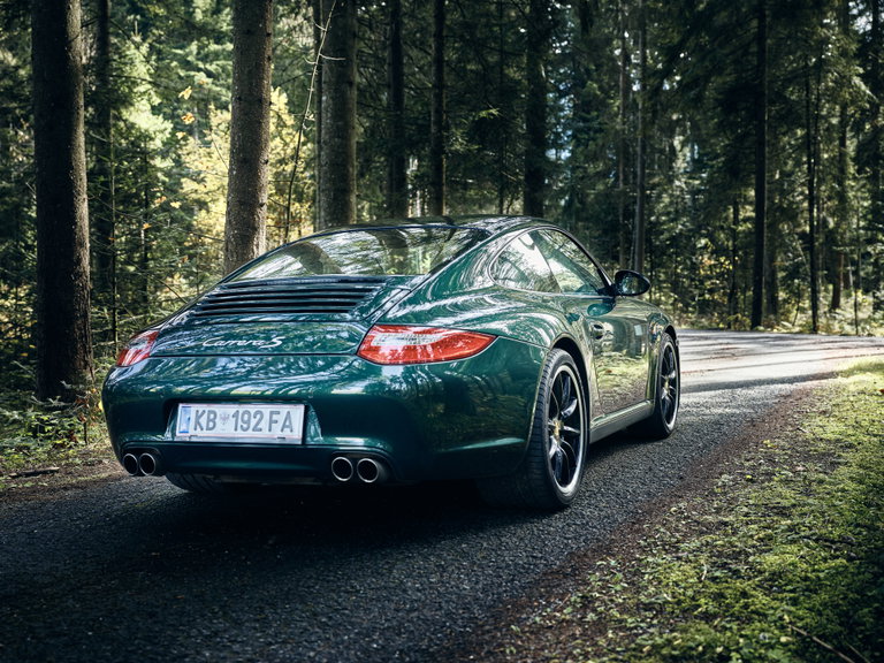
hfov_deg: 43.9
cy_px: 332
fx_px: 1098
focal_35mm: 43
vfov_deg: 33.6
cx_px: 442
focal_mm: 54.6
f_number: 4
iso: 400
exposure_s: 1/75
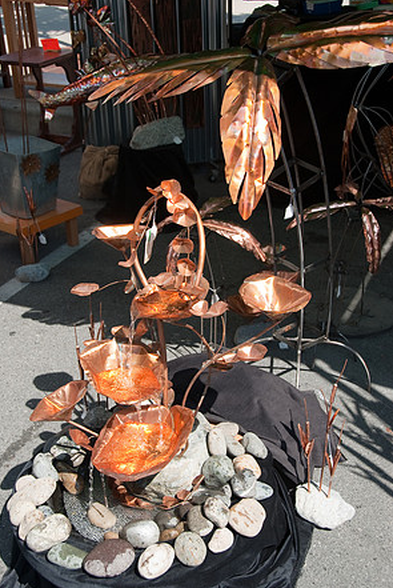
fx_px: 800
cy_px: 295
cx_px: 198
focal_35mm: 49
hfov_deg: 27.6
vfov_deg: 40.3
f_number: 7.1
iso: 100
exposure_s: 1/200
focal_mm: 32
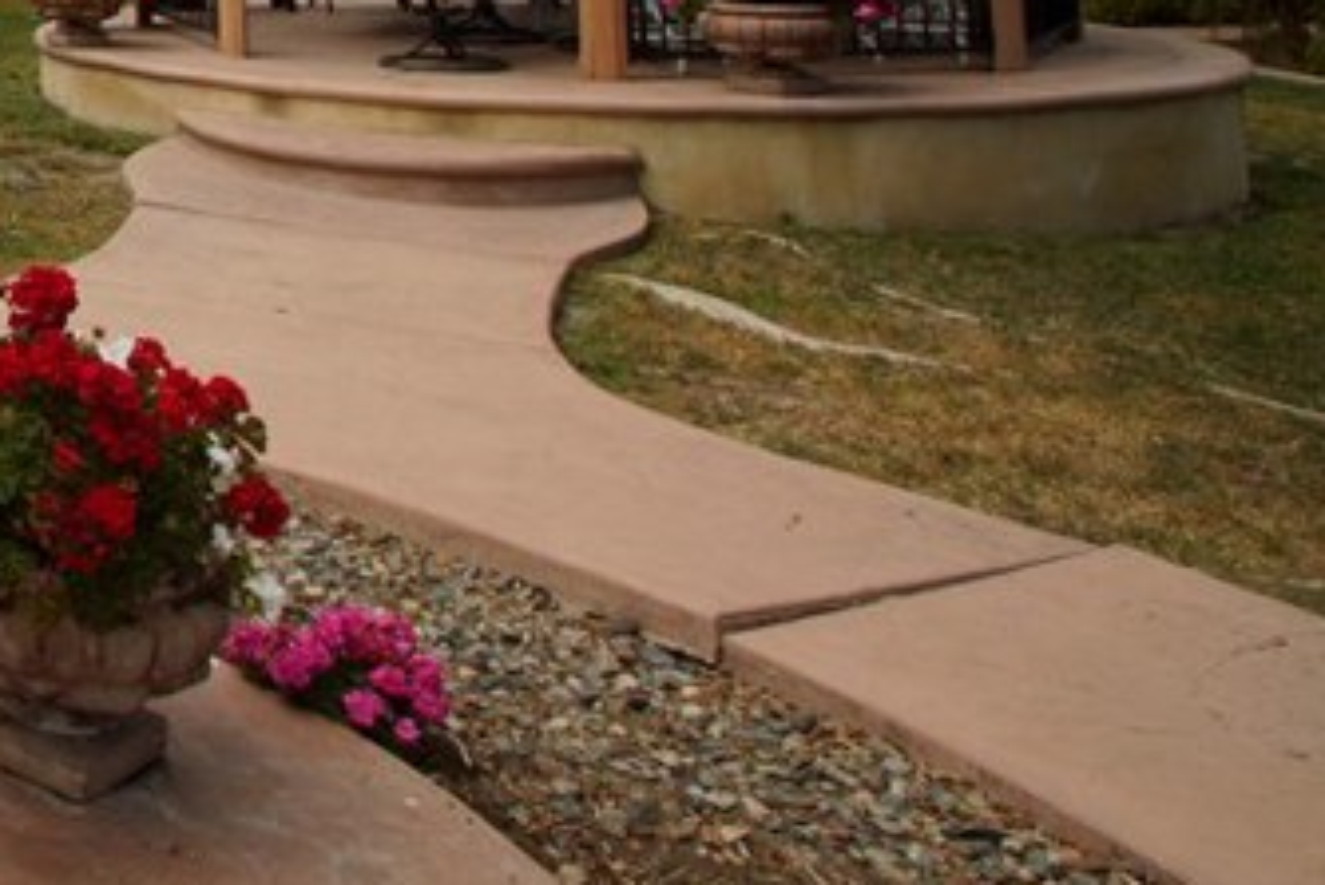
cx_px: -452
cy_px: -204
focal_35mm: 46
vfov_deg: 25.9
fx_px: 1694
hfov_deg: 31.4
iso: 100
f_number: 10
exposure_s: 1/200
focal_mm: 10
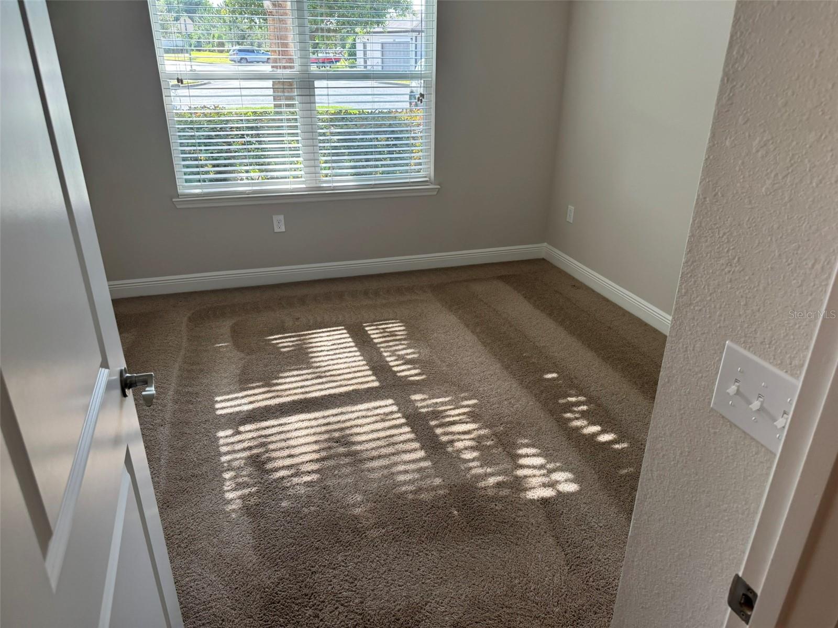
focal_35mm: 24
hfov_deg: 71.6
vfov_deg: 56.8
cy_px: 314
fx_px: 581
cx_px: 419
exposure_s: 1/139
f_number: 1.78
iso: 100
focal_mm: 6.76
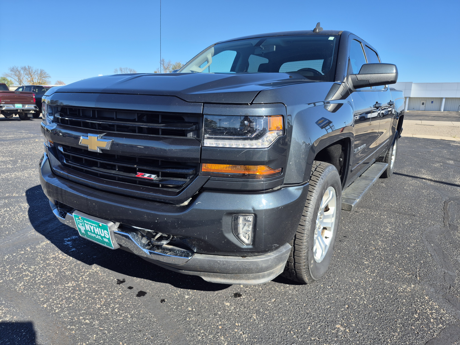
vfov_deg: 58.9
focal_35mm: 23
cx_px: 230
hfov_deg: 73.9
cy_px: 172
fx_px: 306
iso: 25
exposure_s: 1/998
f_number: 1.8
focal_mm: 5.4
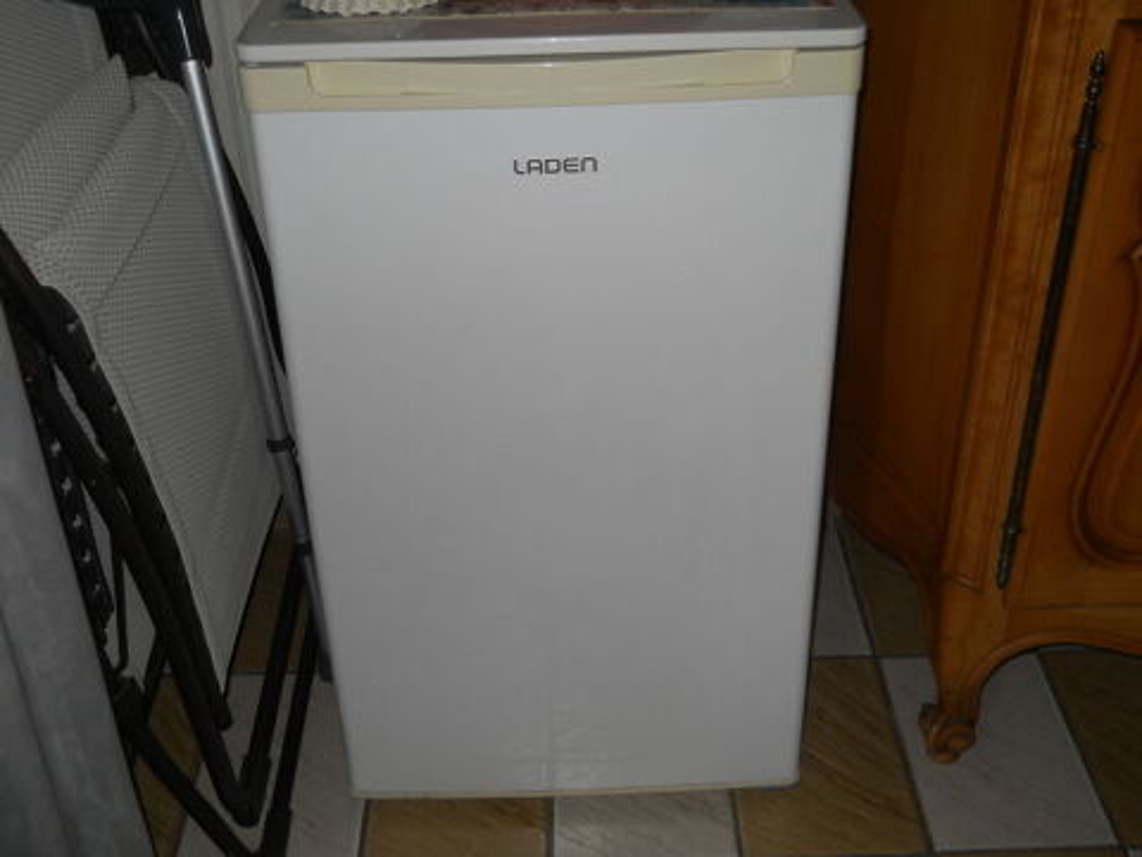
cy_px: 428
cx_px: 571
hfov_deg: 45.8
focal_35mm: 41
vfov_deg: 35.1
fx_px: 1353
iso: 80
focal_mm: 6.72
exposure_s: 1/30
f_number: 3.1
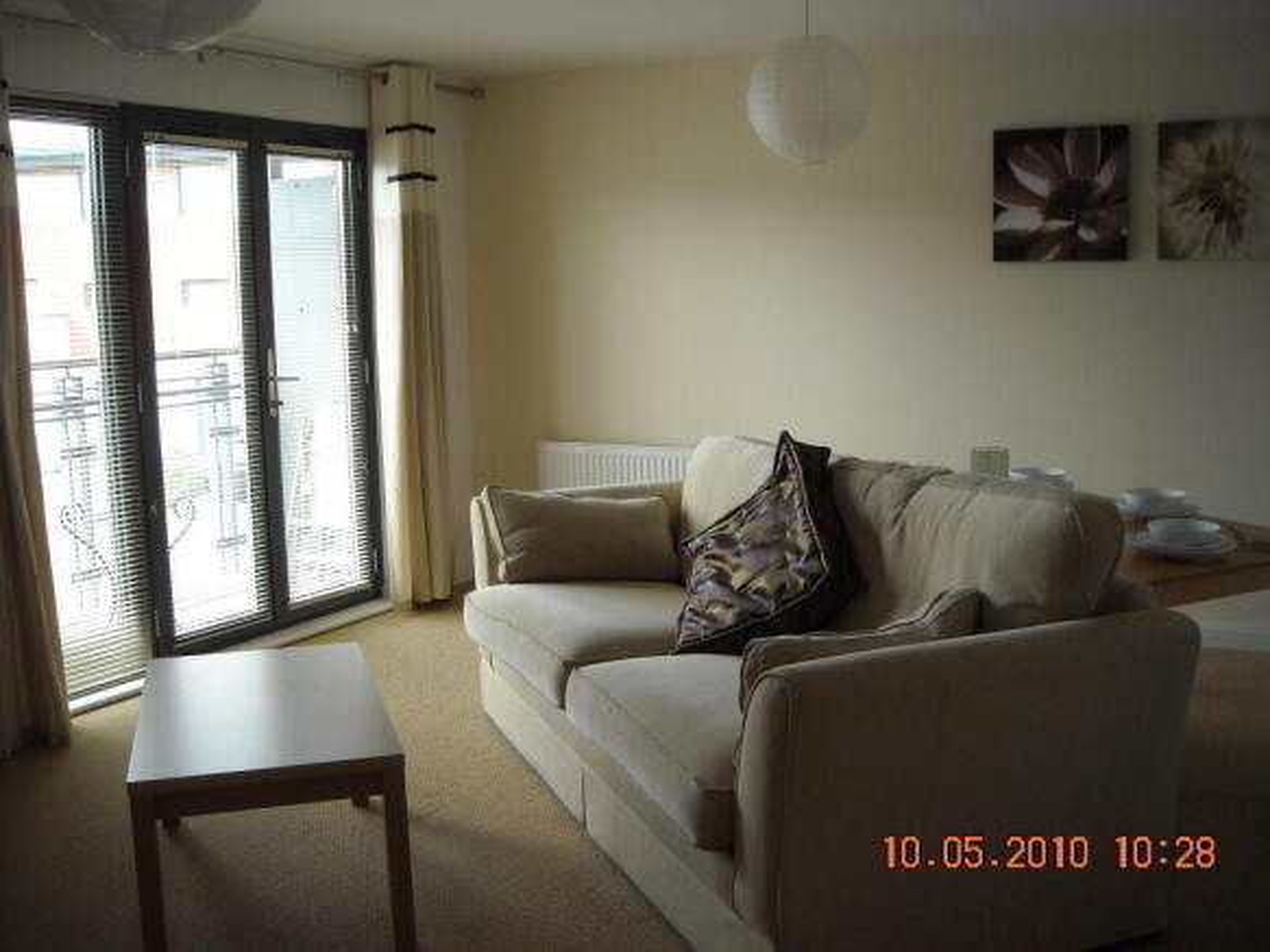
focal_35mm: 35
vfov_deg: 40.7
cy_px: 476
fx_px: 1284
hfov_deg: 52.6
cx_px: 635
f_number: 2.8
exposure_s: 1/129
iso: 191
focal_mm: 5.7
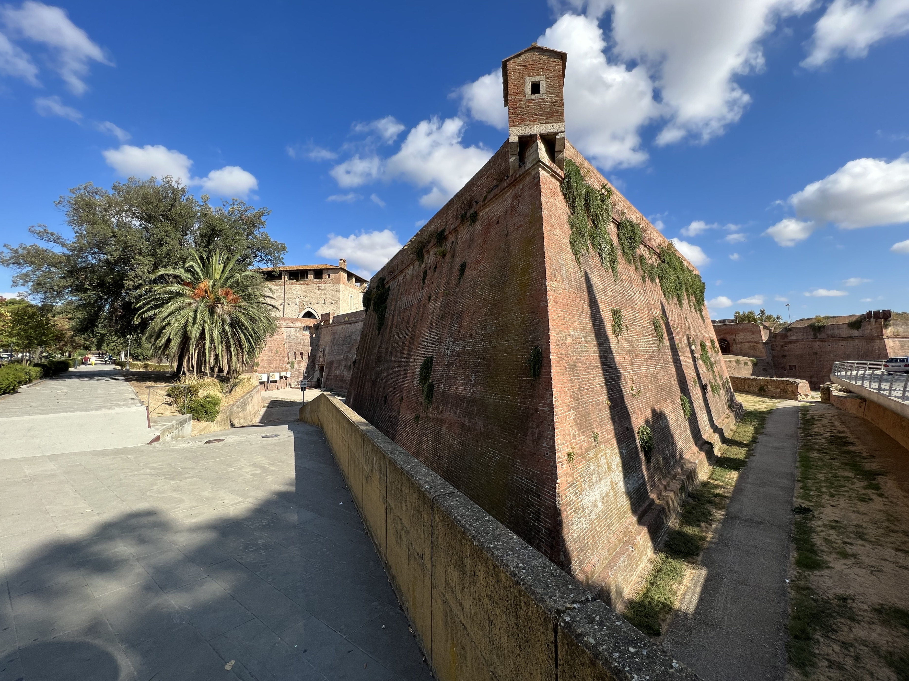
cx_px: 480
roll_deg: +1.2
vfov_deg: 85.6
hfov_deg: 102.0
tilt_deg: +4.8
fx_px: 368
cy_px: 326
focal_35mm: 14
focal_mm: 1.57
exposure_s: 1/1096
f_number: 1.8
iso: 32
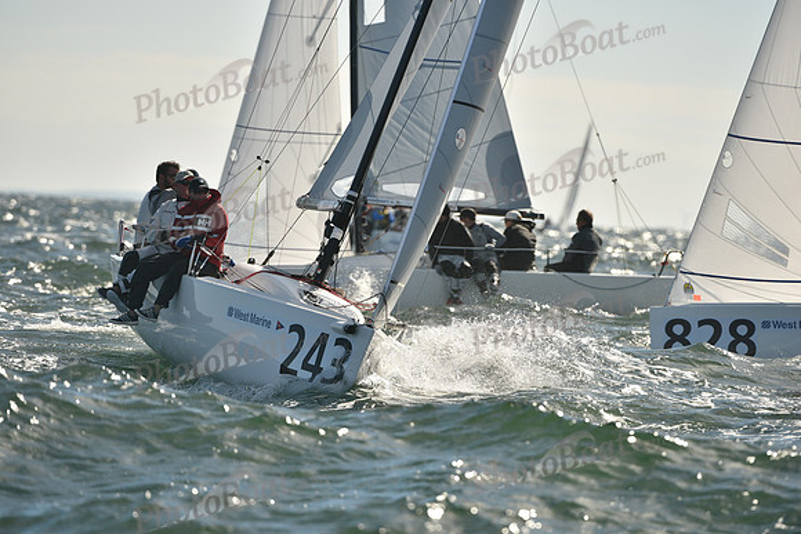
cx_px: 400
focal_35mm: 400
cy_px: 267
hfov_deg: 5.2
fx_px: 8902
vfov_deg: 3.4
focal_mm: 400
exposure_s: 1/1600
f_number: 6.3
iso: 250
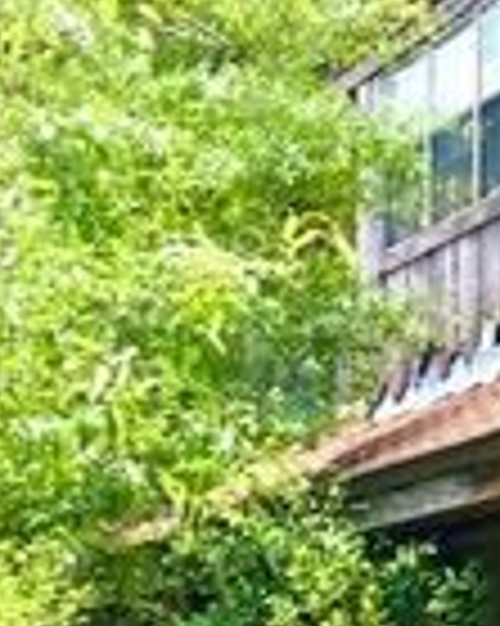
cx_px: 955
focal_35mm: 130
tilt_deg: +3.8
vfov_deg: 14.7
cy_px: 558
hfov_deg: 10.9
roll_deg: +1.3
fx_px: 2407
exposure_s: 1/120
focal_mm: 4.15
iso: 32
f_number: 2.2
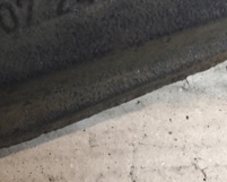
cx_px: -99
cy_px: 8
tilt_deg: -64.7
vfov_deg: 16.8
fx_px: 605
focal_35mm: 90
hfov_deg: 19.0
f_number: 2.2
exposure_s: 1/33
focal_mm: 4.15
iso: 160
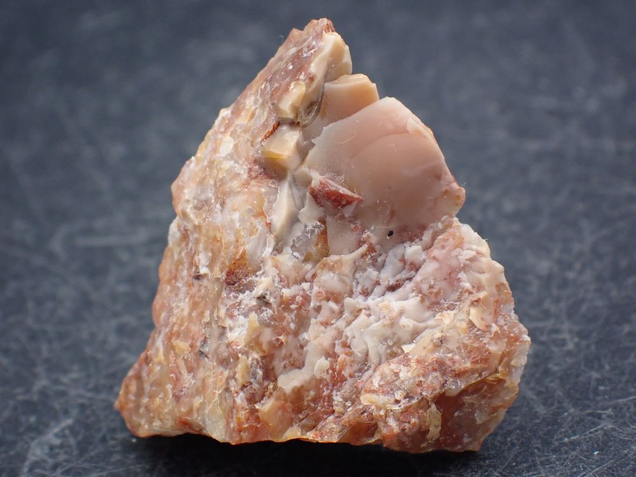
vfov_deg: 14.8
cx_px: 318
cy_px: 238
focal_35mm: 100
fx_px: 1837
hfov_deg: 19.6
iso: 400
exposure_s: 1/400
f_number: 4.9
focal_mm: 18
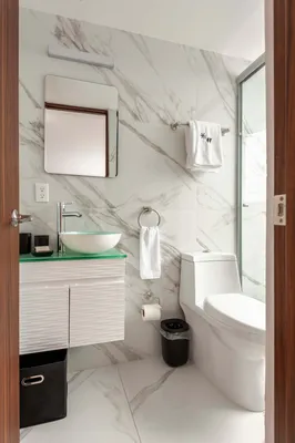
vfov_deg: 87.0
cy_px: 222
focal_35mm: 19
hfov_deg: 64.5
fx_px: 234
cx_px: 148
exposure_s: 1/125
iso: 800
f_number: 8
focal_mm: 19
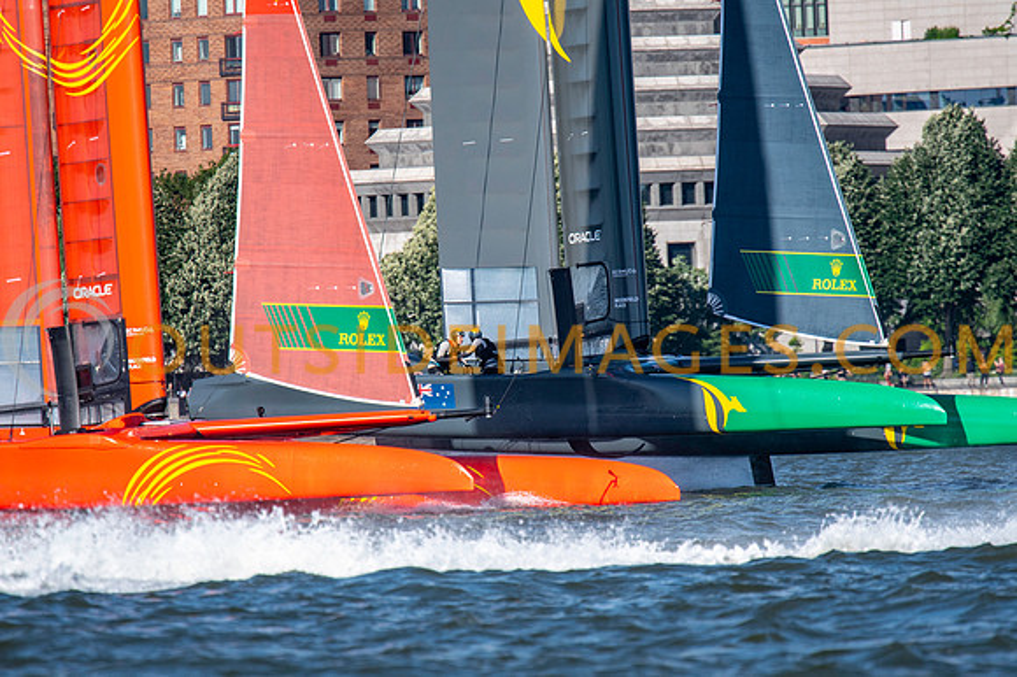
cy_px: 338
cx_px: 508
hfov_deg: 3.3
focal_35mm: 630
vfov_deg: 2.2
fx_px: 17797
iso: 500
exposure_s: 1/2000
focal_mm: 420
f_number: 5.6
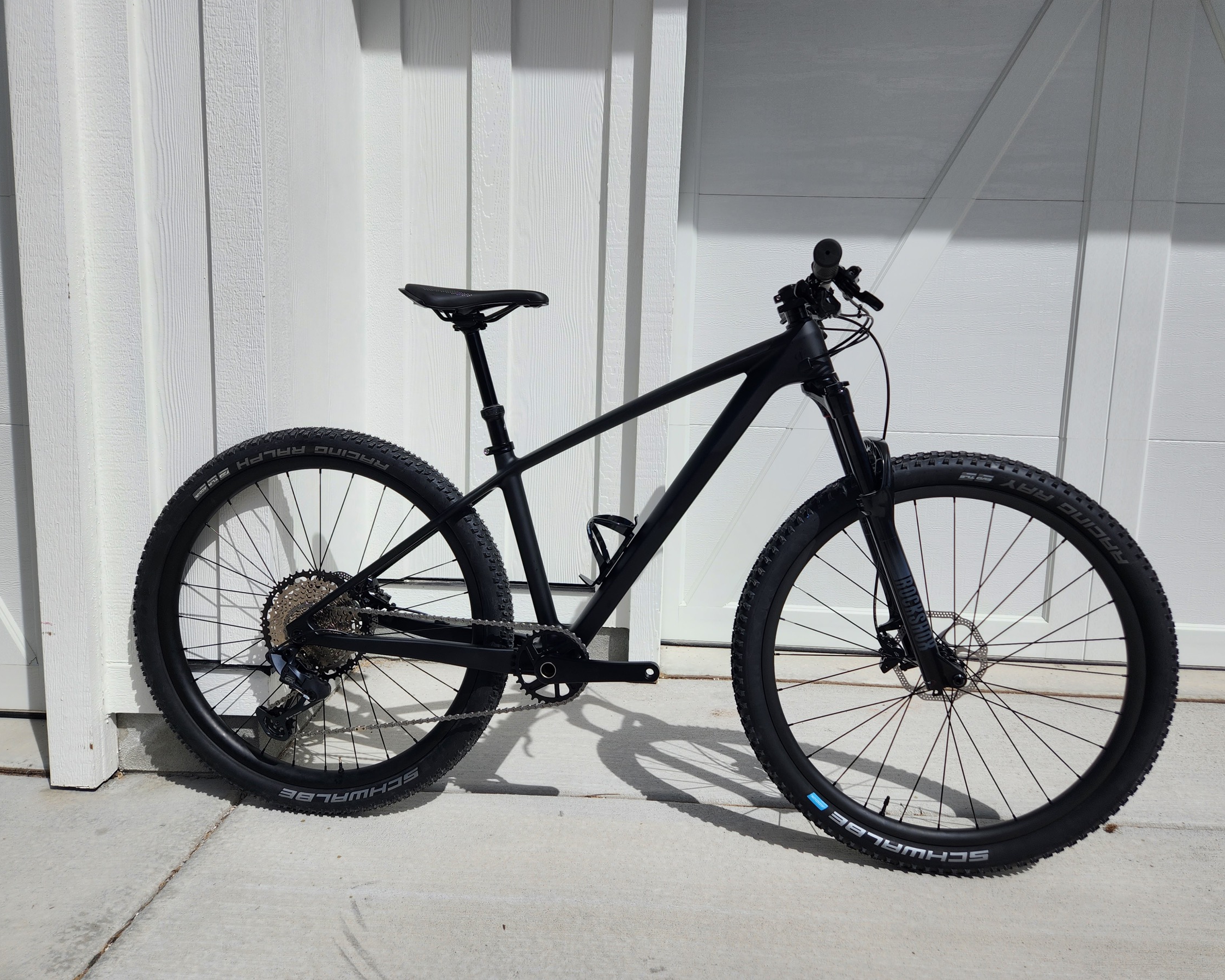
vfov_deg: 58.8
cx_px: 635
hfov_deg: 70.3
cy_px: 489
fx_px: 870
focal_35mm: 24
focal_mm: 5.4
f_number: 1.8
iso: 20
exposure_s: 1/4385
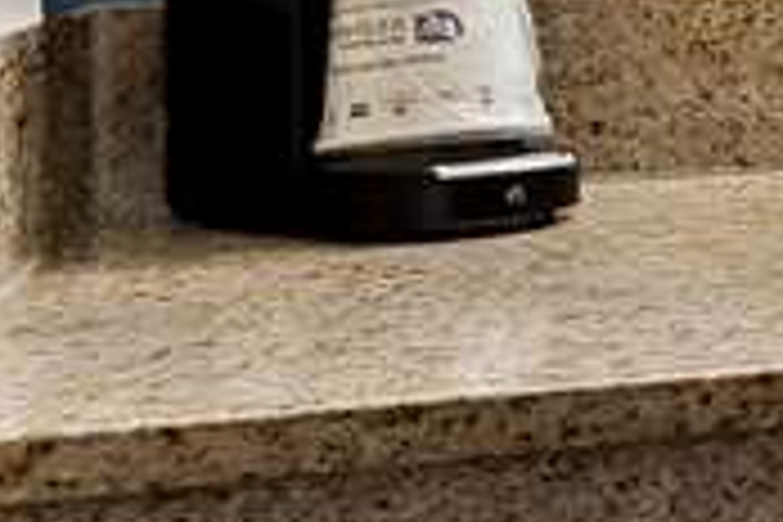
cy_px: -396
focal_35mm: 94
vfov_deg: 13.2
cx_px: 2113
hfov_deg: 12.9
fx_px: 2044
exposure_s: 1.3
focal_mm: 16
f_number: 9
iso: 400
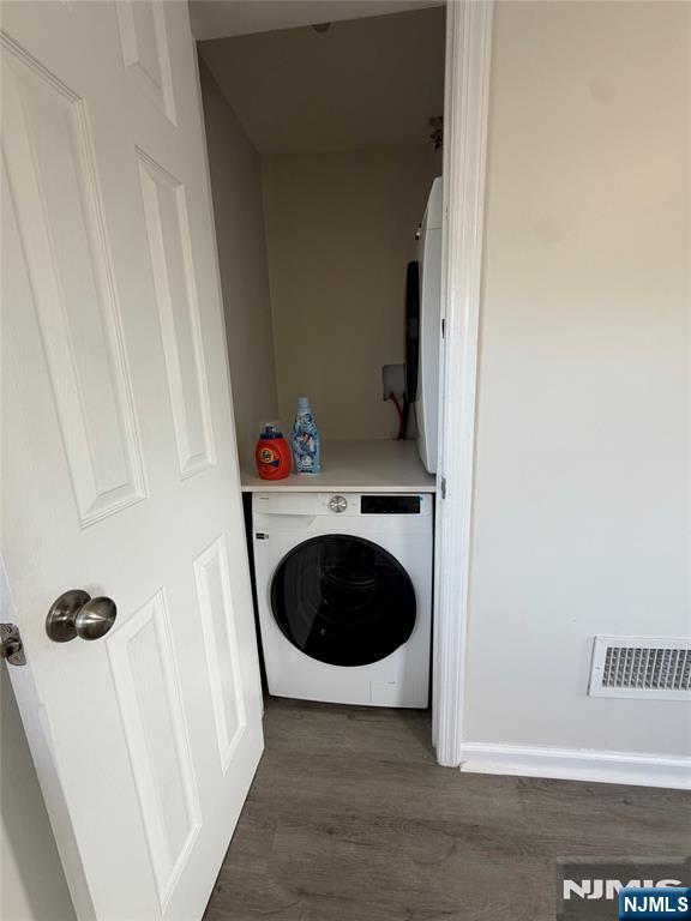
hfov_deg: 85.7
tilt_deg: -12.4
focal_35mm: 14
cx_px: 346
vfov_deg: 102.1
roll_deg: +2.8
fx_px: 373
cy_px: 460
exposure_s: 1/120
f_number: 2.2
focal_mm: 2.22
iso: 125
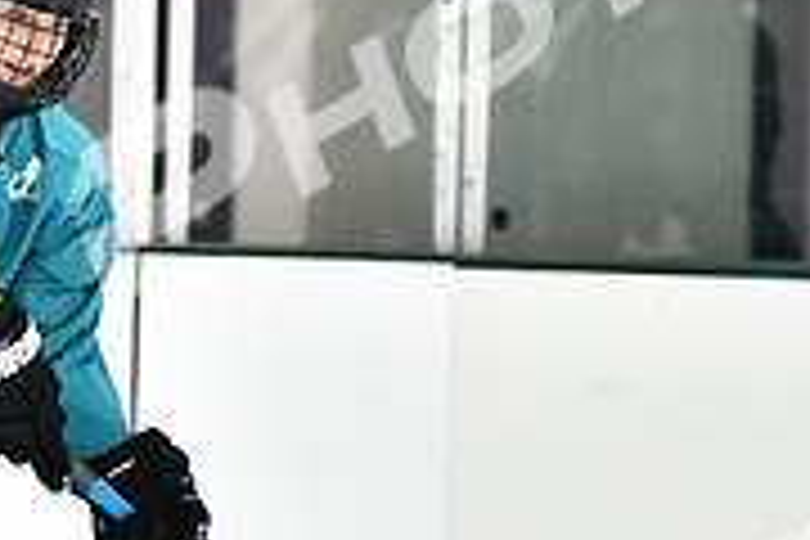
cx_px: -176
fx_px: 21711
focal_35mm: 965
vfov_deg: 1.4
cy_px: 376
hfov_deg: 2.1
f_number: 2.8
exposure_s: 1/1250
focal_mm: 200
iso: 6400
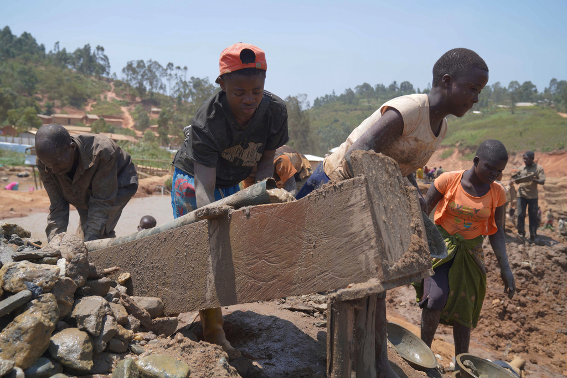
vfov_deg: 38.9
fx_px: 535
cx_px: 284
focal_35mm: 34
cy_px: 189
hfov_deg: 55.8
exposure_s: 1/800
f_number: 4.5
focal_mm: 34
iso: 200
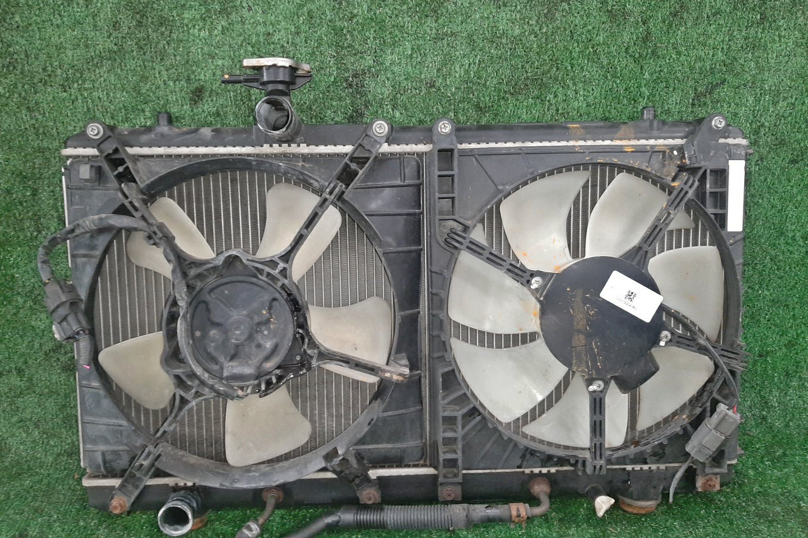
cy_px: 287
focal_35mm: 28
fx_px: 628
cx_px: 394
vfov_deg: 46.4
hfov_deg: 65.5
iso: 207
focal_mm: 3.93
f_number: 1.7
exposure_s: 1/25
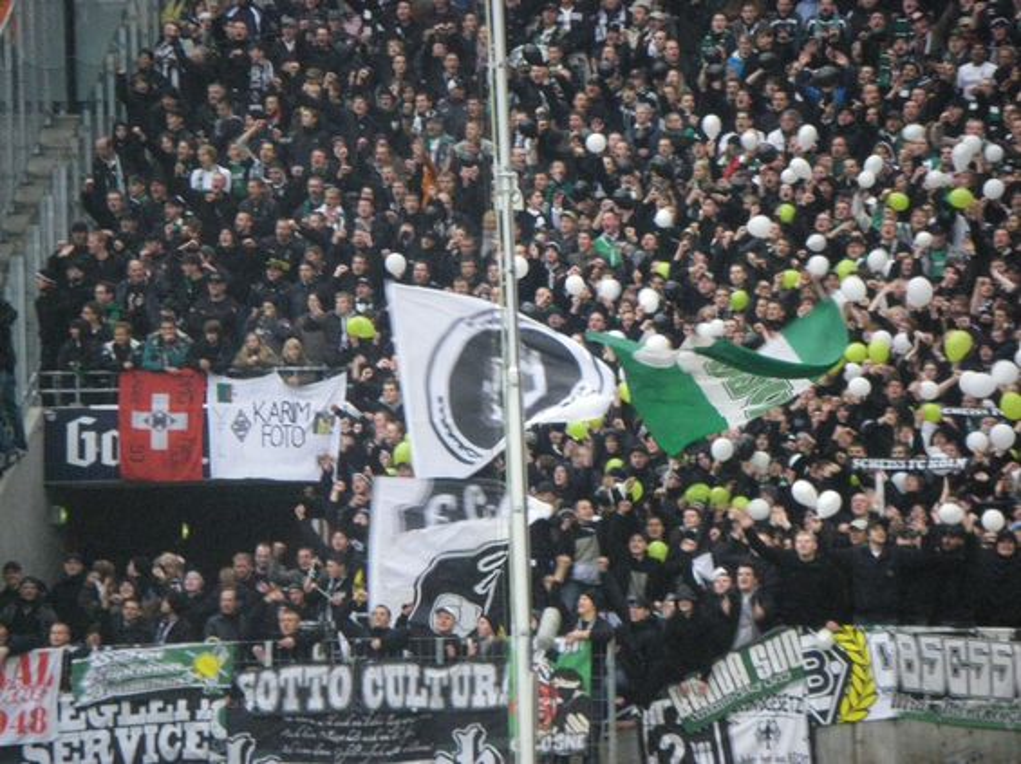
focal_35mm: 230
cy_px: 382
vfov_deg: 6.5
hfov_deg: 8.6
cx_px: 510
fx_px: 6780
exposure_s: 1/100
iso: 800
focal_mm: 37.9
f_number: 4.8
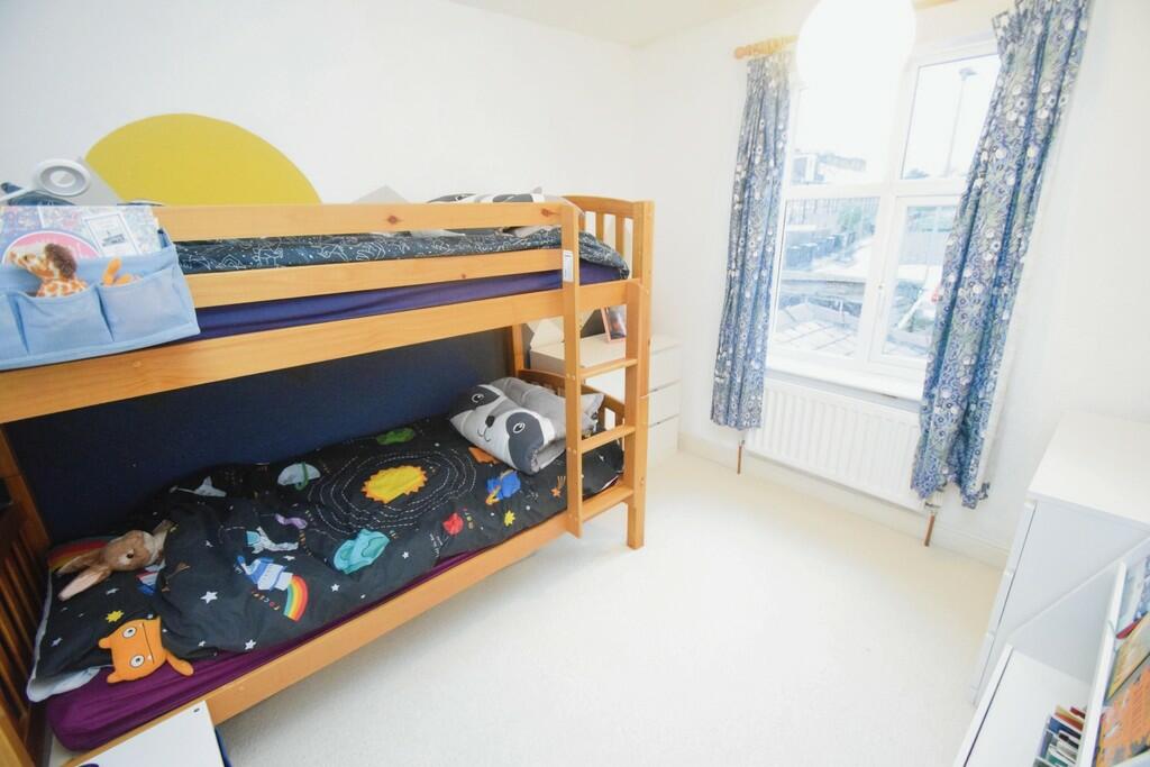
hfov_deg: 100.4
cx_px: 575
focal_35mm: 15
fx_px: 479
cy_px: 384
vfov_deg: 77.3
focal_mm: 10
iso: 5000
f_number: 3.5
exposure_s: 1/60
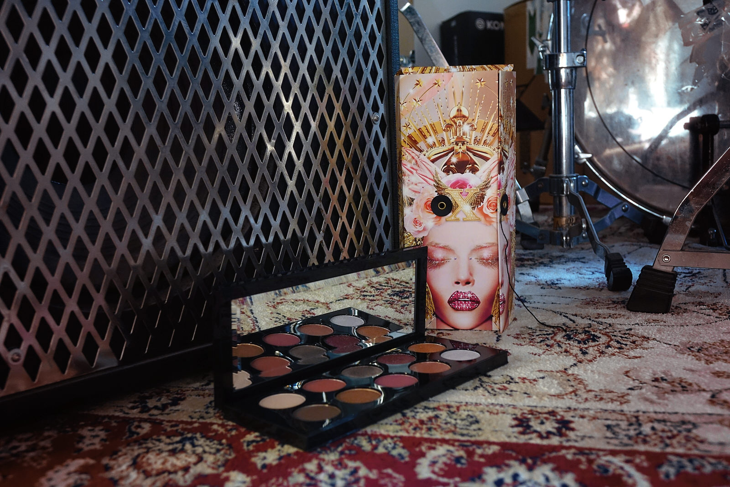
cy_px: 244
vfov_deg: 37.9
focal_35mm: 35
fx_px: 710
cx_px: 365
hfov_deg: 54.4
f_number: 2.8
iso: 800
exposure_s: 1/160
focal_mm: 12.83
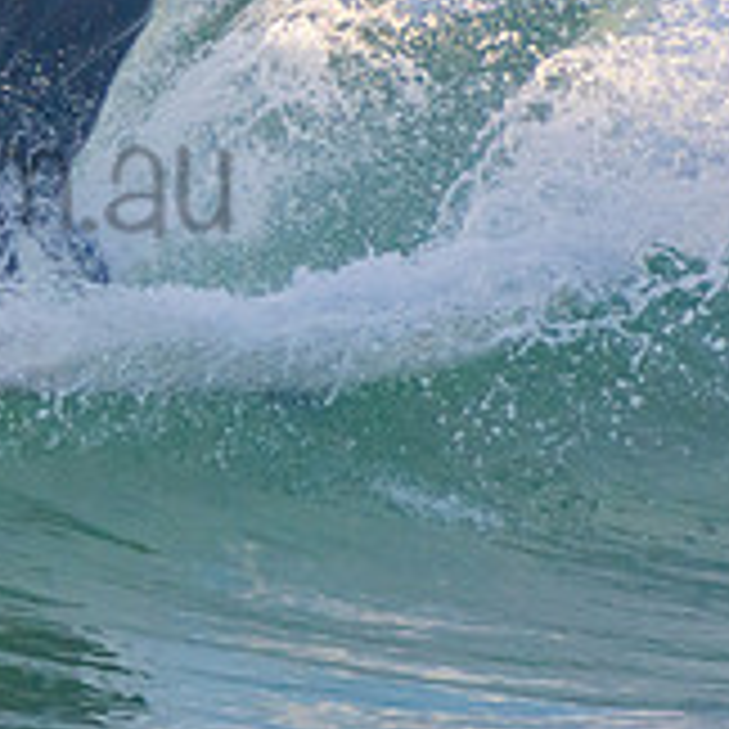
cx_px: -243
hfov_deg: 0.9
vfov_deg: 0.9
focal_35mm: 1888
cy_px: 128
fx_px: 44984
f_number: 5.6
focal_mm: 400
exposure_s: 1/1250
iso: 500
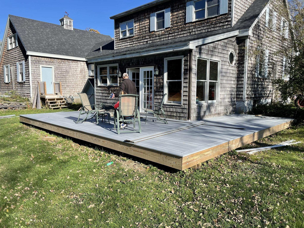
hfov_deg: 67.3
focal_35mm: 26
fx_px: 228
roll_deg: -0.4
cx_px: 152
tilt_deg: -6.3
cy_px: 114
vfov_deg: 53.1
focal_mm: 4.2
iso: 32
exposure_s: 1/2092
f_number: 1.6
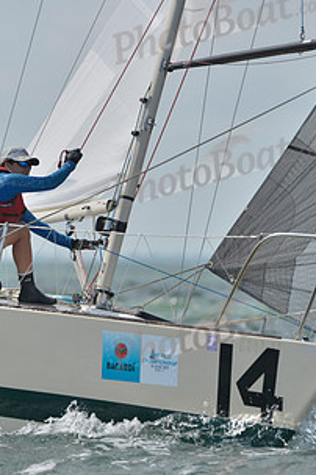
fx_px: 10082
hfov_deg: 1.8
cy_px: 271
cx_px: 33
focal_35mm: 764
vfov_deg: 2.7
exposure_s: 1/1250
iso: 200
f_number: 5.6
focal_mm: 400
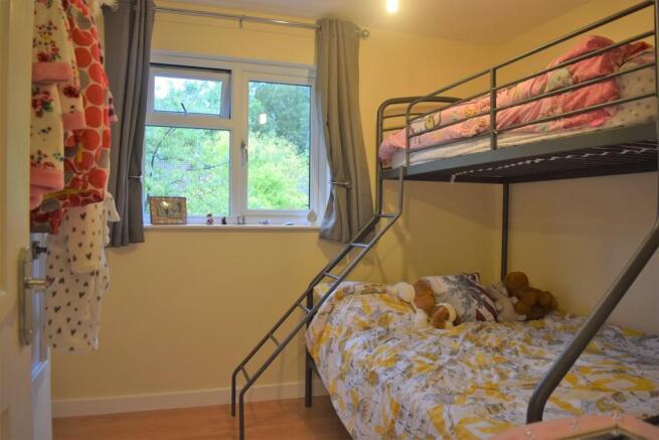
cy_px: 220
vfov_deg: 48.0
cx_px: 330
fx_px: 494
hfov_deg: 67.4
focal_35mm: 27
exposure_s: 1/60
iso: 800
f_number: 3.5
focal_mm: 18
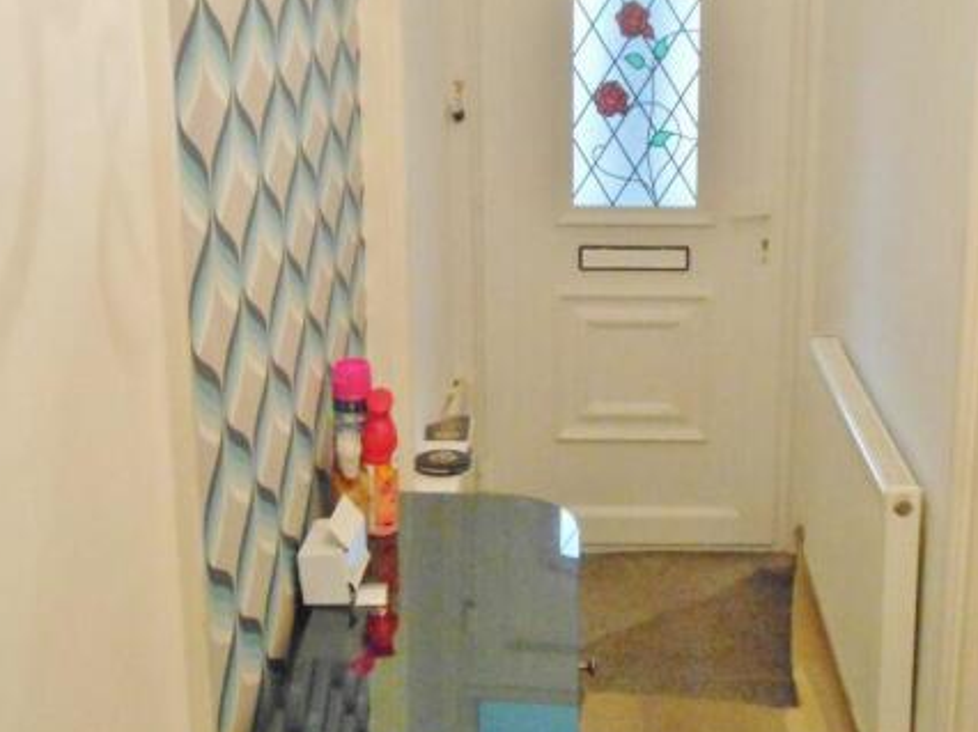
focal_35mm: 52
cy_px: 270
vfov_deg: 27.9
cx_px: 596
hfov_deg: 36.7
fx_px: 1468
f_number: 4.2
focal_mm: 6.8
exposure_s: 1/80
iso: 800
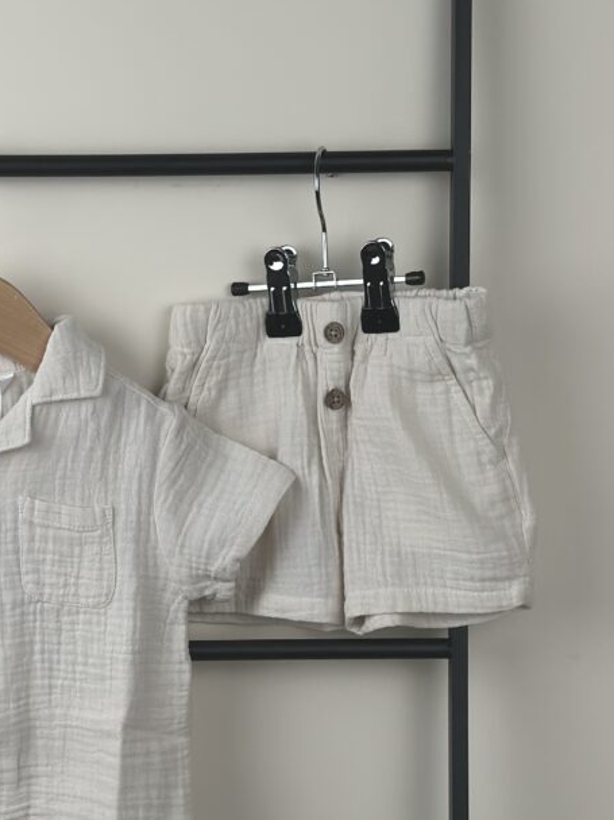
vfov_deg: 24.0
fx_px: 1916
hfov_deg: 18.1
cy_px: 557
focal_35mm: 81
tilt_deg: -9.1
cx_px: 177
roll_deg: +0.0
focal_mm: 6.86
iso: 80
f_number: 1.78
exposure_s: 1/503
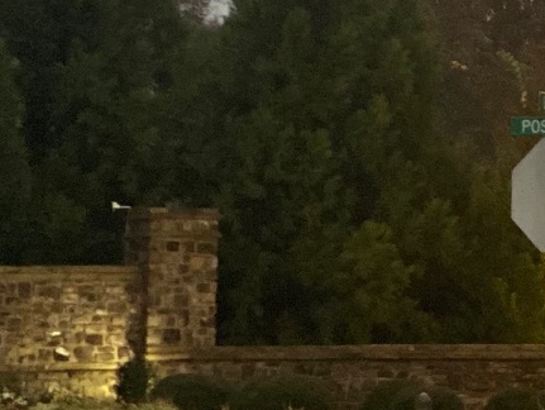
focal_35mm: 243
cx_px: 1123
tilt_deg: +3.9
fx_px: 3829
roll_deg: +0.2
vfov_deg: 6.1
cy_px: 47
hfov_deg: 7.8
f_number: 2
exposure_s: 1/24
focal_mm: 6
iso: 400
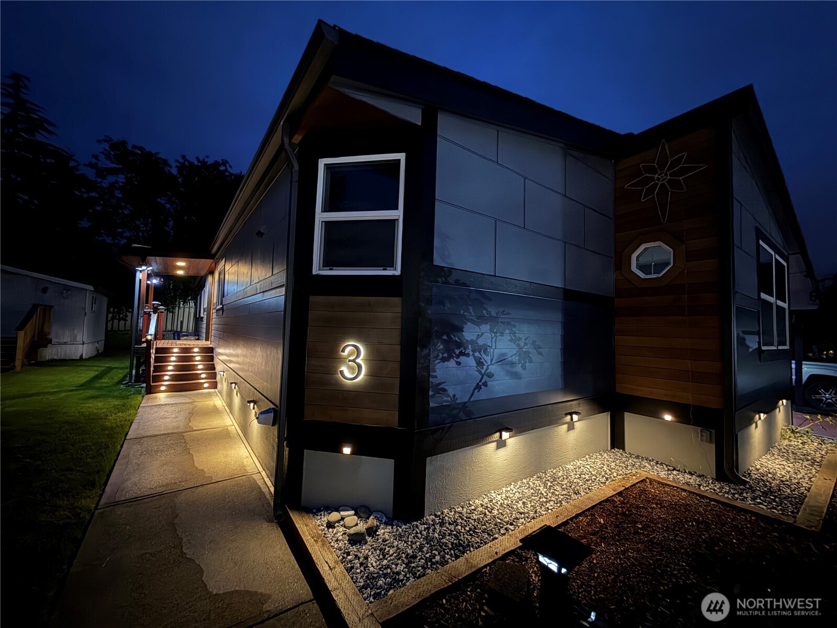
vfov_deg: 85.7
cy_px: 314
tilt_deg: +2.9
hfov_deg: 102.1
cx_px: 418
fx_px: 339
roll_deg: -0.8
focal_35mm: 14
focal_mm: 2.22
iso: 1250
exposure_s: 1/11
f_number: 2.2
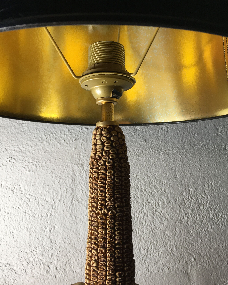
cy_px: 139
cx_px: 118
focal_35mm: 35
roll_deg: +0.8
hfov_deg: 42.2
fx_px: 295
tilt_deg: +7.3
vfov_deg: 51.5
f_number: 2.2
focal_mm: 4.15
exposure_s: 1/100
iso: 40
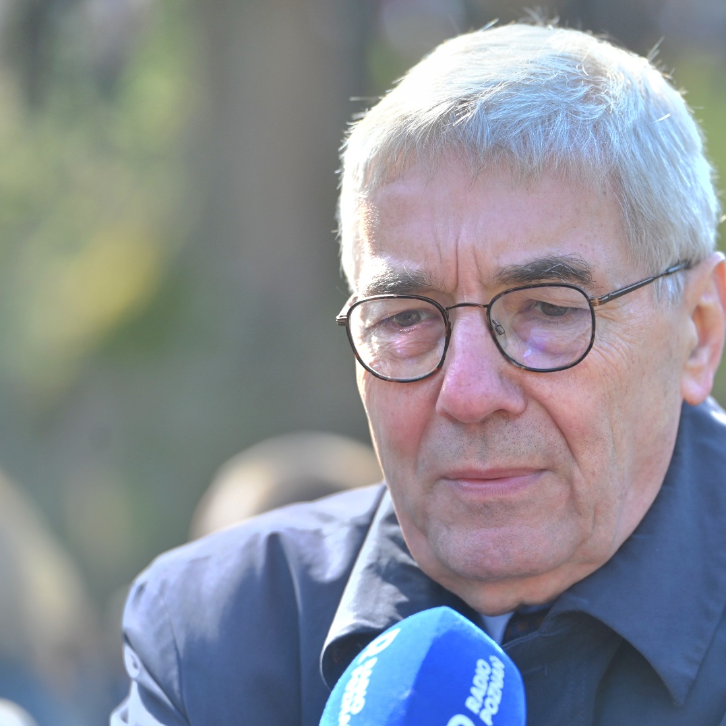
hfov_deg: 9.8
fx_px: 4247
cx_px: 508
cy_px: 363
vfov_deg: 9.8
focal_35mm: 179
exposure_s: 1/400
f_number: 3.2
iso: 100
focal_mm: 140
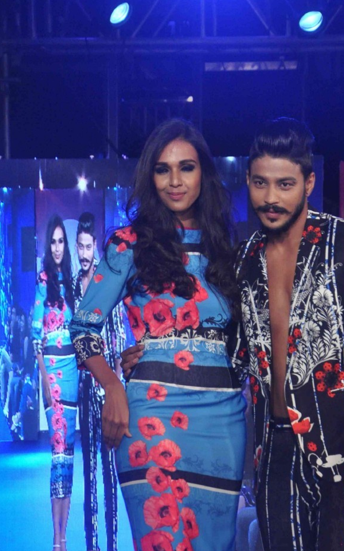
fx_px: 3164
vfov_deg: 9.9
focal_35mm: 211
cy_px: 443
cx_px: 236
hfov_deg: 6.2
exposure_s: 1/160
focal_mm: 85
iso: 1250
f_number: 8
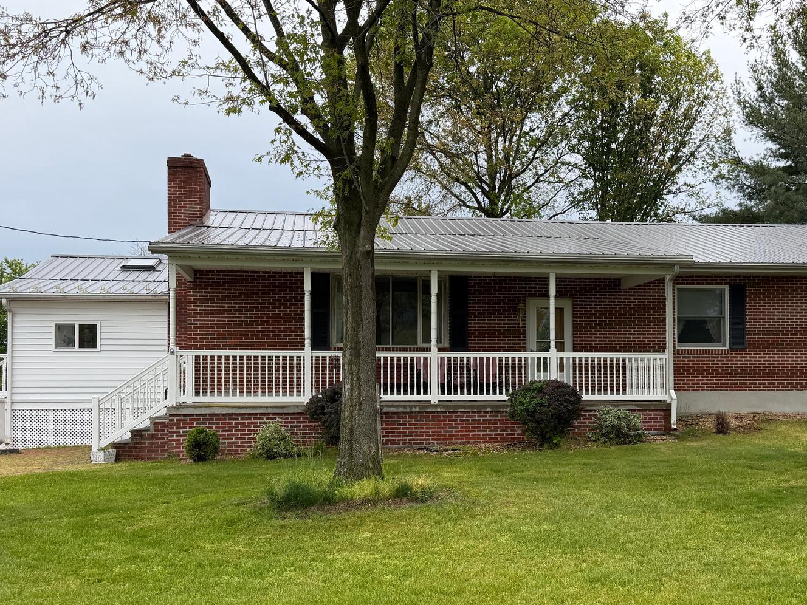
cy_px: 366
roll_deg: +0.1
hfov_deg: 50.0
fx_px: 863
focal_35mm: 37
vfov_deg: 38.5
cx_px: 453
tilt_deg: +1.8
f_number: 1.78
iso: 100
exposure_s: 1/2445
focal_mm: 6.76
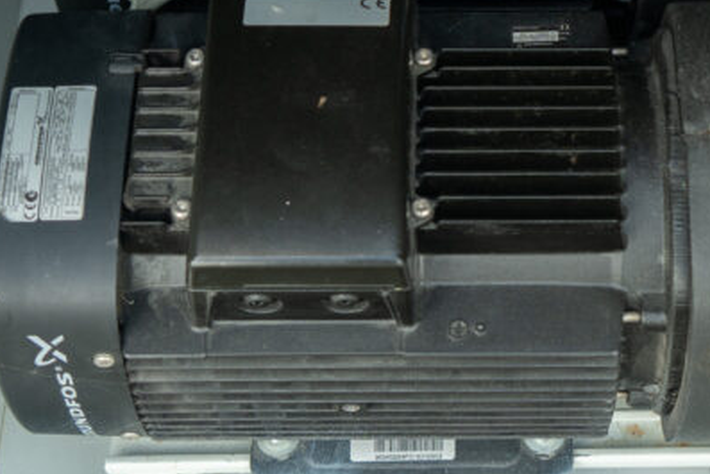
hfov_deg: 20.7
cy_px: -85
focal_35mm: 98
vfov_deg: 13.6
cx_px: 506
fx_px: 1933
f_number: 4
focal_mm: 38
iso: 250
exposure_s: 1/60
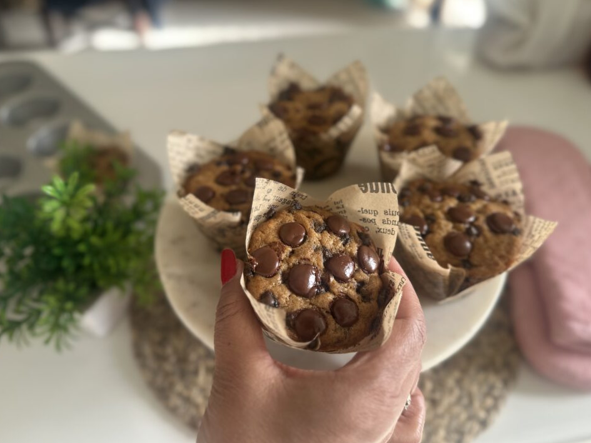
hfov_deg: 67.3
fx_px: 444
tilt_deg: -47.5
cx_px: 303
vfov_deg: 53.1
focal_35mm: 26
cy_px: 219
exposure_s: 1/121
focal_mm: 6.86
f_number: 1.78
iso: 80
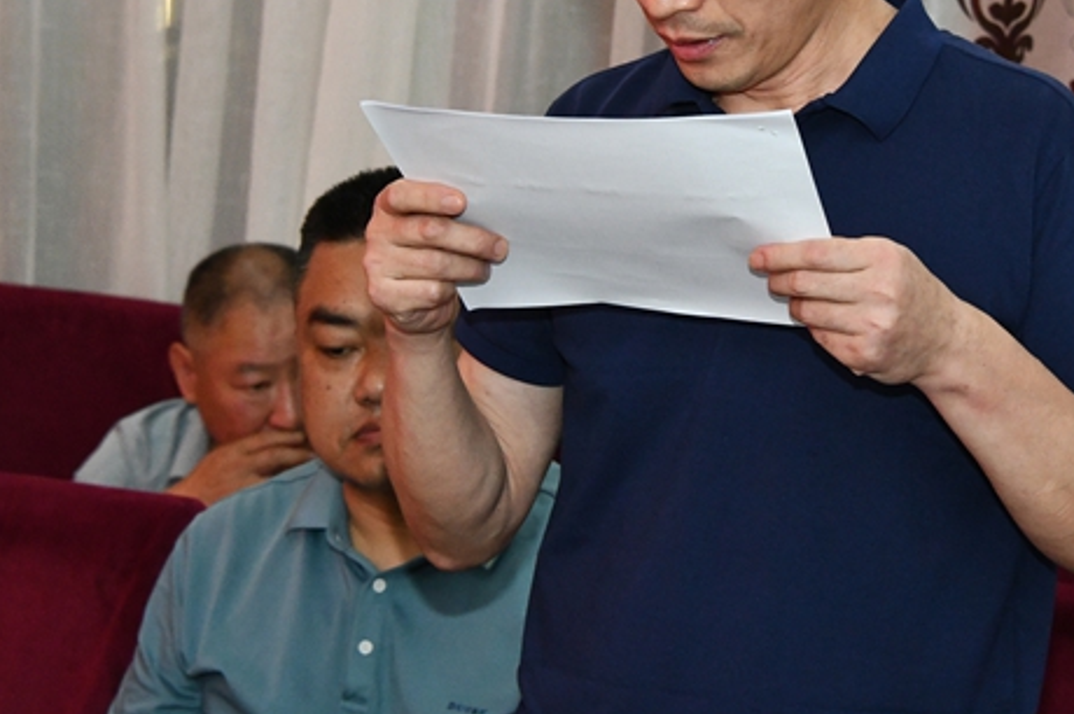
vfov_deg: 8.5
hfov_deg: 12.8
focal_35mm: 160
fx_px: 4770
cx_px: 651
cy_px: 125
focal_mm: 92
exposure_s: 1/125
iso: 6400
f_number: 9
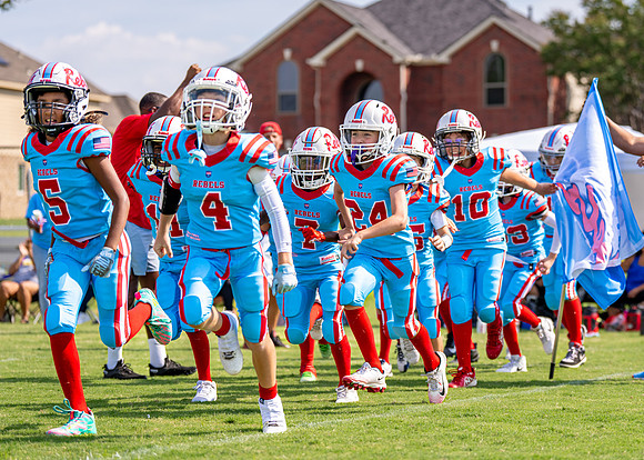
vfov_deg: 12.0
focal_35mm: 119
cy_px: 227
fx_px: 2183
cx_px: 400
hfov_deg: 16.8
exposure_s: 1/2000
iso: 160
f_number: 2.8
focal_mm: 97
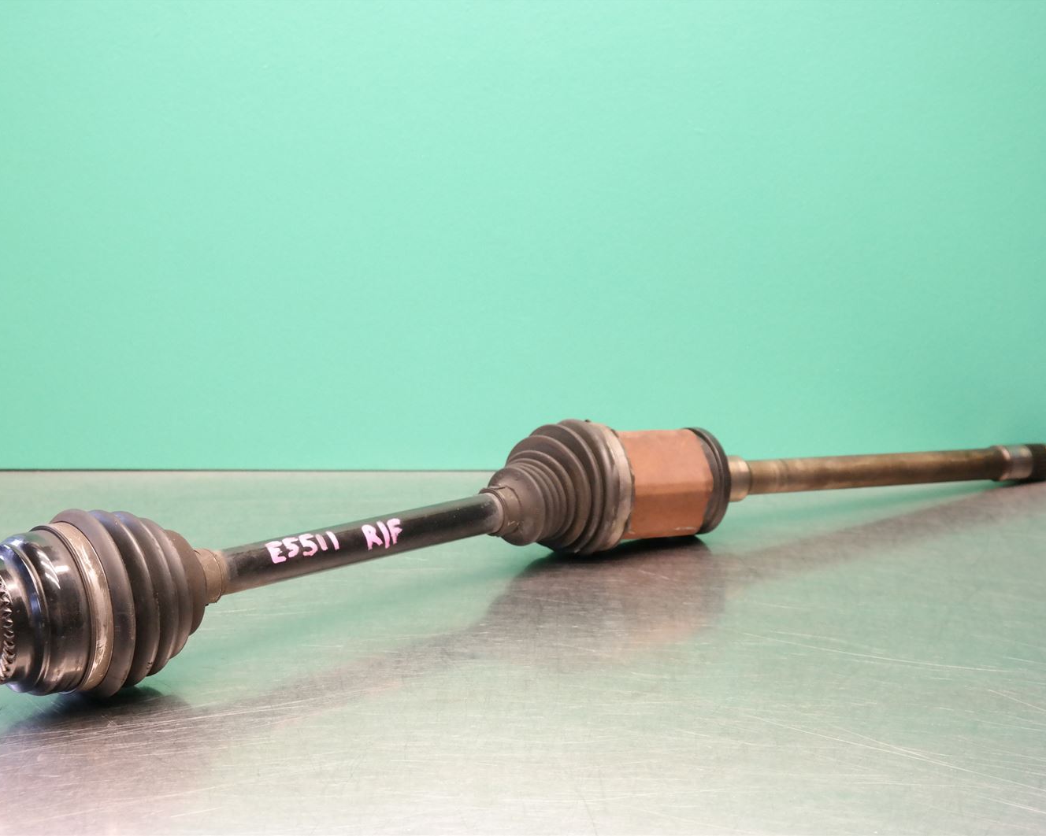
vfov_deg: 29.1
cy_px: 417
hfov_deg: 36.0
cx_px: 461
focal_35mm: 52
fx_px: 1610
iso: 1600
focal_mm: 30
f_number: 6.3
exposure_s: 1/80
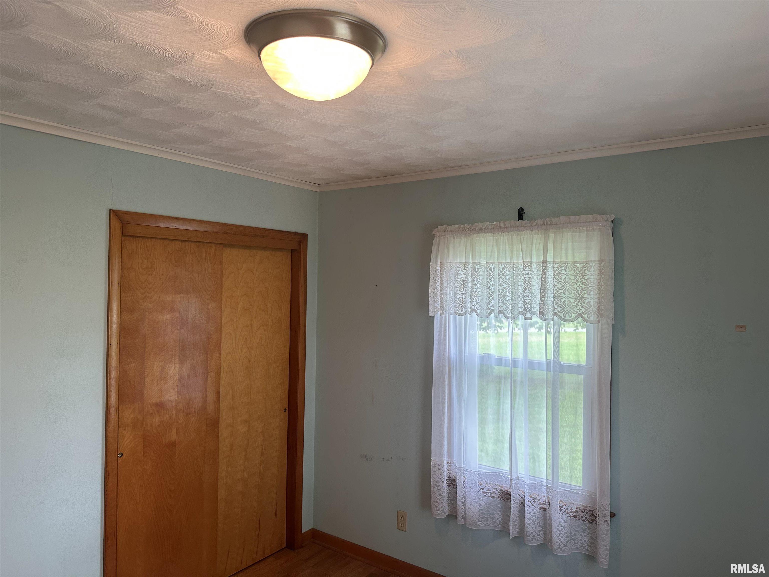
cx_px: 384
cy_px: 288
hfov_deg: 71.6
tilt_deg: -0.4
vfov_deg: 56.8
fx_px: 533
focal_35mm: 24
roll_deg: -1.3
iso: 125
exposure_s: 1/120
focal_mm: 6.86
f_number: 1.78
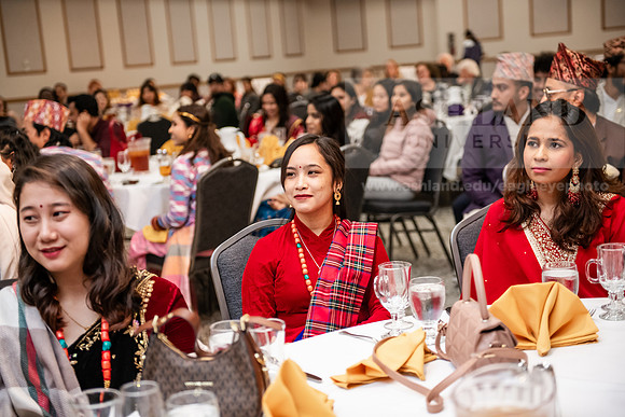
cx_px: 312
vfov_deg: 23.4
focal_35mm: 58
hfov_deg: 34.5
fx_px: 1007
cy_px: 208
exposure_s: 1/160
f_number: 2.8
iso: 2500
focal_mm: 58
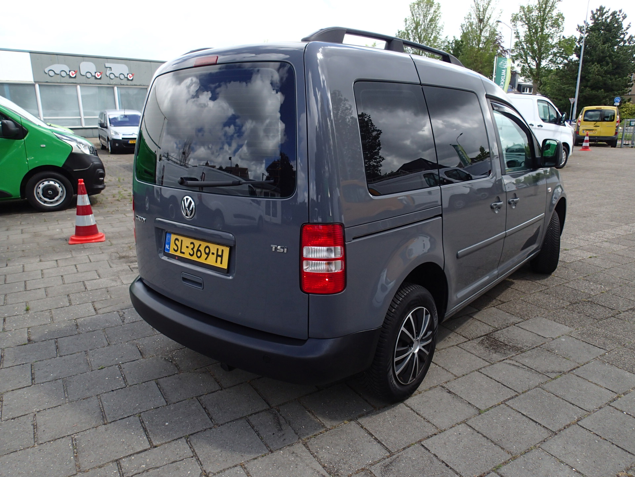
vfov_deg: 54.9
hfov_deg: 69.4
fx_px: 459
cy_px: 238
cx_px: 318
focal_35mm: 25
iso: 100
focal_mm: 4.5
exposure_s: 1/640
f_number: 2.8
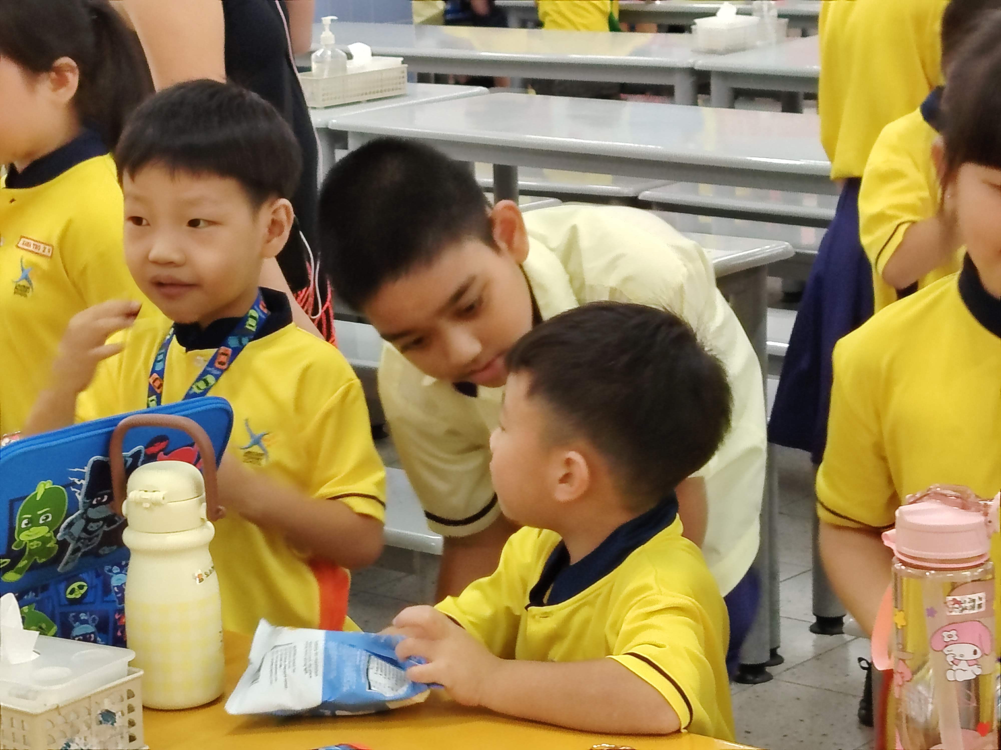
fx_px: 2863
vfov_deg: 14.9
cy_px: 375
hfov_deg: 19.8
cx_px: 500
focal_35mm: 99
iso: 912
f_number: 1.75
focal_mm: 5.25
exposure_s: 1/25
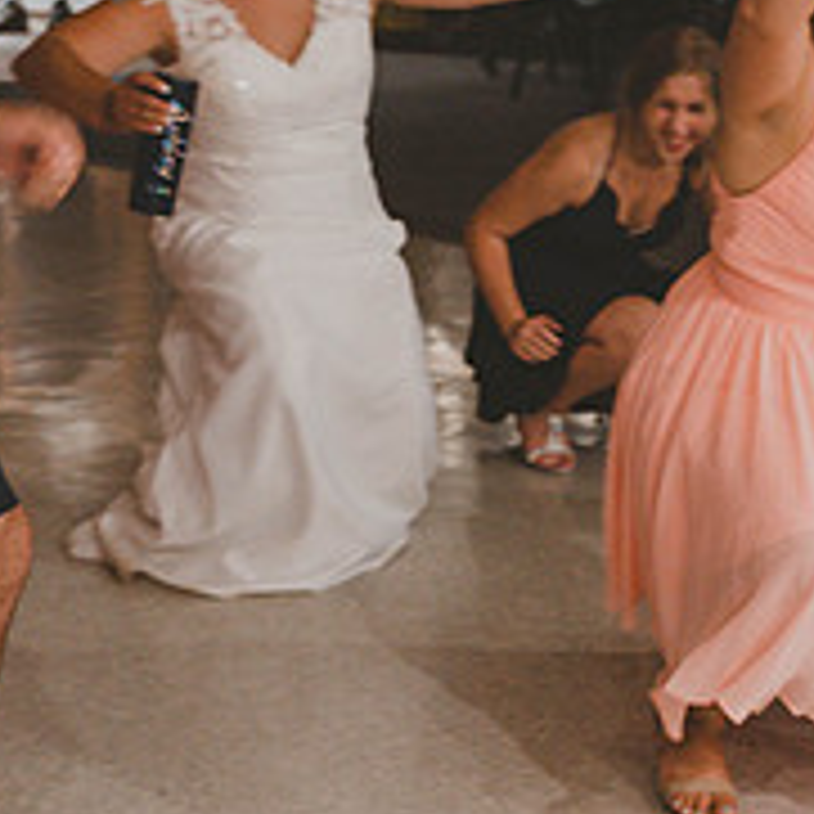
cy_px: 250
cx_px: 774
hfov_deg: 17.9
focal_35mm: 95
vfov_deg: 18.2
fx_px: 2527
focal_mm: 24
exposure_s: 1/100
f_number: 2.8
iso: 3200
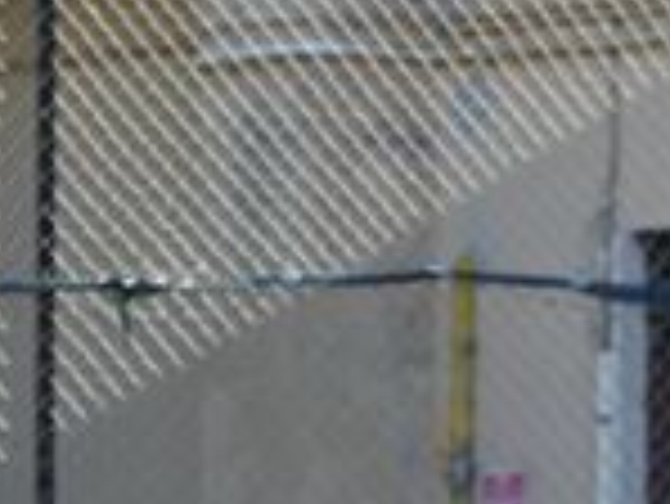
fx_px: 12320
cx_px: 378
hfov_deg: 3.1
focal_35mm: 636
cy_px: 1148
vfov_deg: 2.3
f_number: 2.8
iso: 280
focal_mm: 96
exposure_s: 1/1000
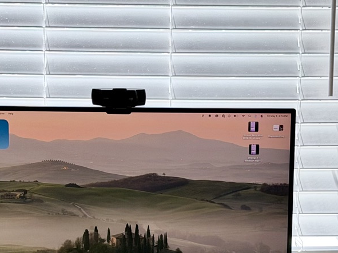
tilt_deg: -4.8
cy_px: 313
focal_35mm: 130
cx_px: 171
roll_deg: -0.1
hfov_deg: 15.2
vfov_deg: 11.2
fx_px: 1269
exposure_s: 1/196
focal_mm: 6.76
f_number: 1.78
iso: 64
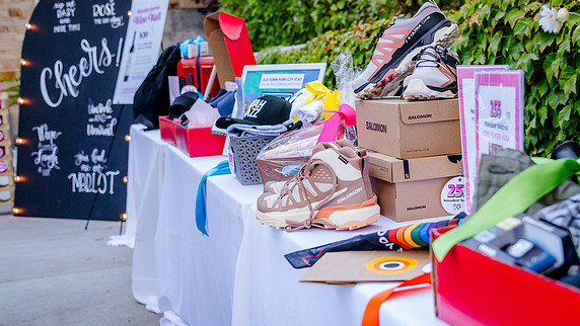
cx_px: 395
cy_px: 143
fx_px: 846
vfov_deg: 21.8
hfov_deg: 37.4
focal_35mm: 55
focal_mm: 38
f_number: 4
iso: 1600
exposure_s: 1/640
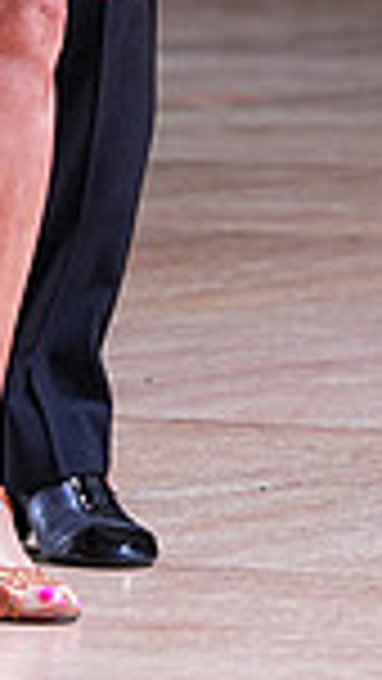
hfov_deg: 2.3
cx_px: -92
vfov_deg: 4.1
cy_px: -450
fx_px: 9413
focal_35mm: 523
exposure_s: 1/400
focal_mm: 130
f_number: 4
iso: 1600
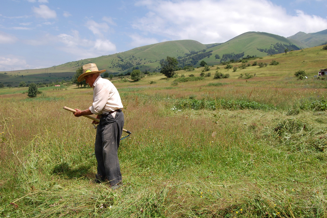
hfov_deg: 62.0
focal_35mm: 30
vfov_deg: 43.5
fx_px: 272
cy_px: 109
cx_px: 164
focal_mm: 20
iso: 200
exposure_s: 1/320
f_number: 9
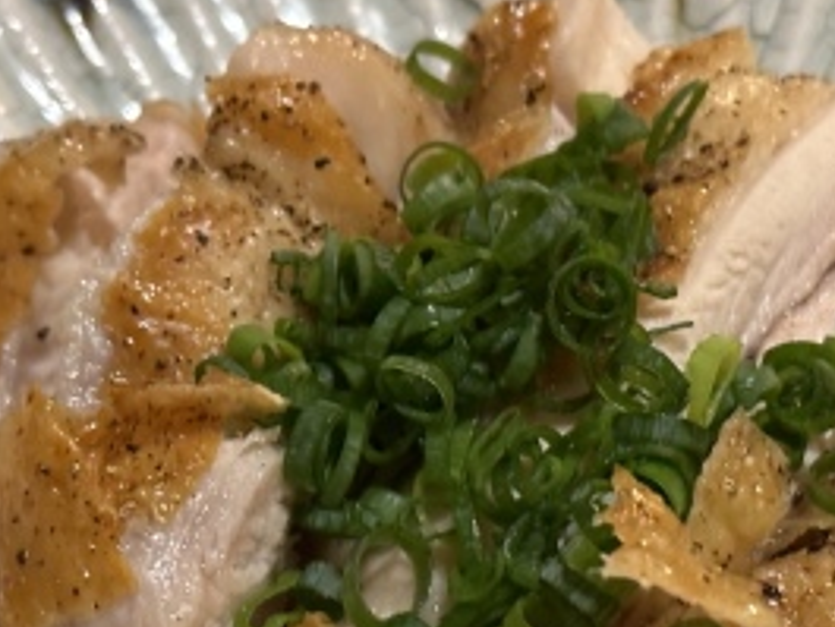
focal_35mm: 116
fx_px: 2799
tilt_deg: -44.1
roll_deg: +5.1
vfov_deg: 12.7
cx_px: 545
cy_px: 495
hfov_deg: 16.9
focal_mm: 6.86
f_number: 1.78
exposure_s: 1/33
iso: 500
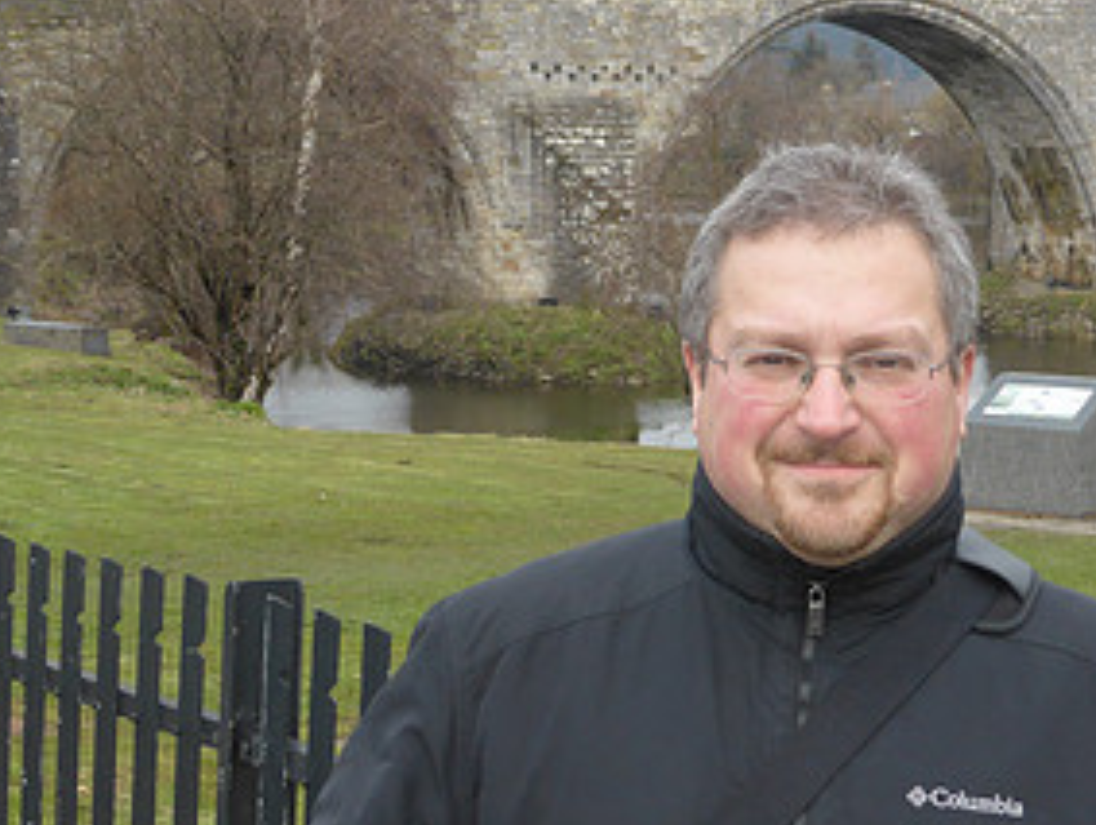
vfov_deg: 16.7
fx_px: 2790
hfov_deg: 22.1
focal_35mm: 88
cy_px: 153
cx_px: 751
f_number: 3.9
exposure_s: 1/400
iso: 100
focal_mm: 7.4
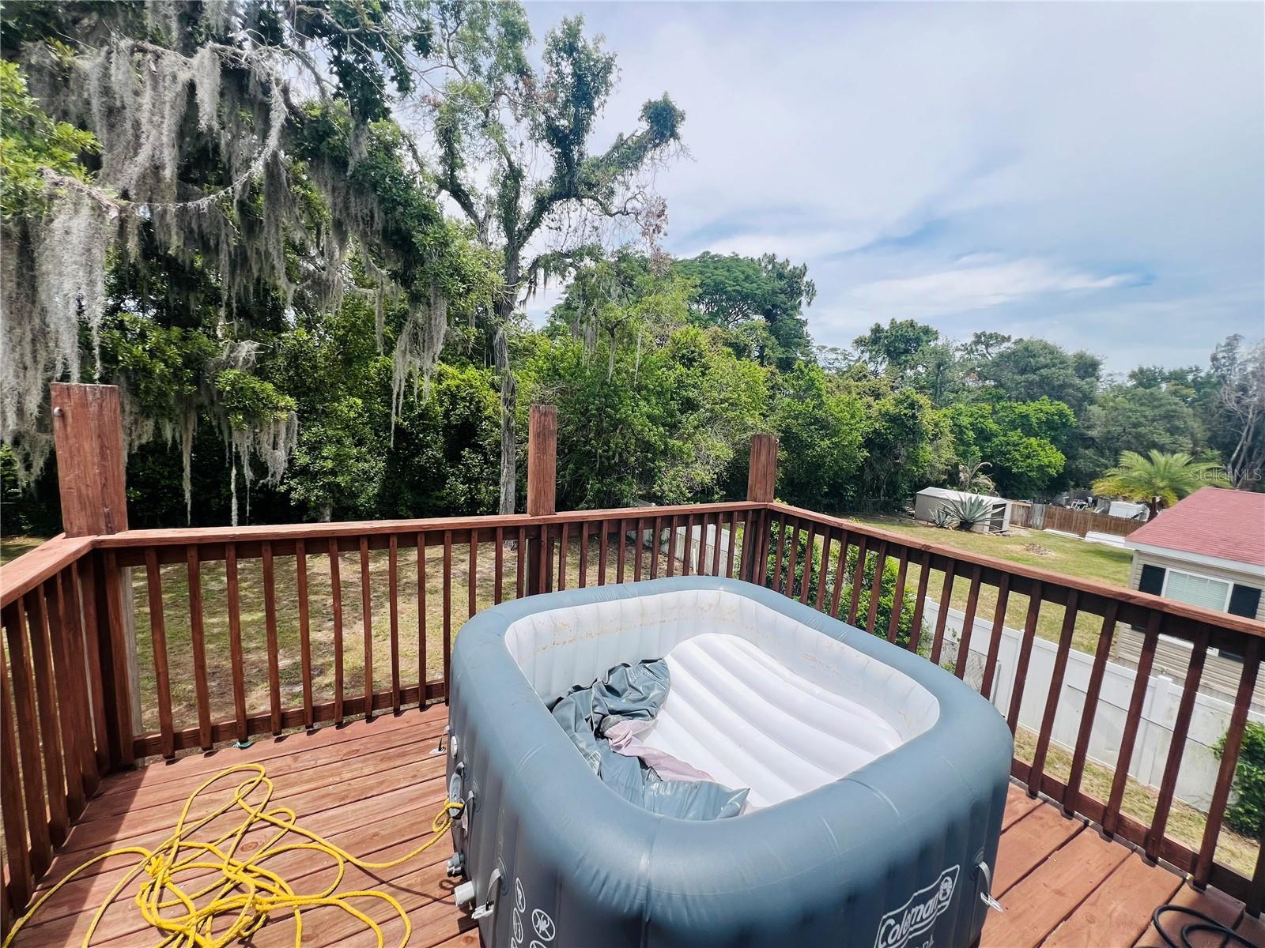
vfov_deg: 89.9
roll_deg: -3.1
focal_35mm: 13
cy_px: 474
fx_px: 475
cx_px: 632
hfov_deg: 106.2
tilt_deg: -7.1
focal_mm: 1.57
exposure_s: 1/786
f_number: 1.8
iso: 32
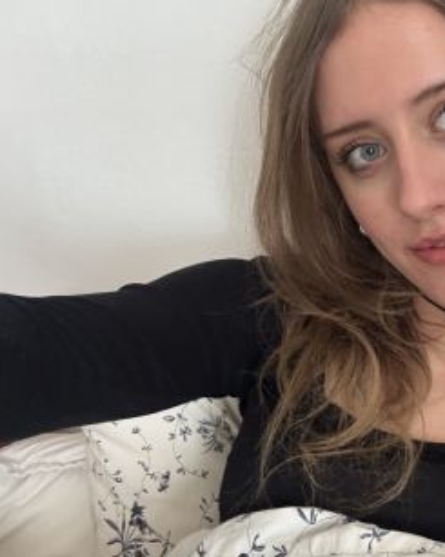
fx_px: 709
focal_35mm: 43
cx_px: 376
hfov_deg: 33.5
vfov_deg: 42.9
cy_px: 263
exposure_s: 1/38
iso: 400
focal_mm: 2.69
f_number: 1.9
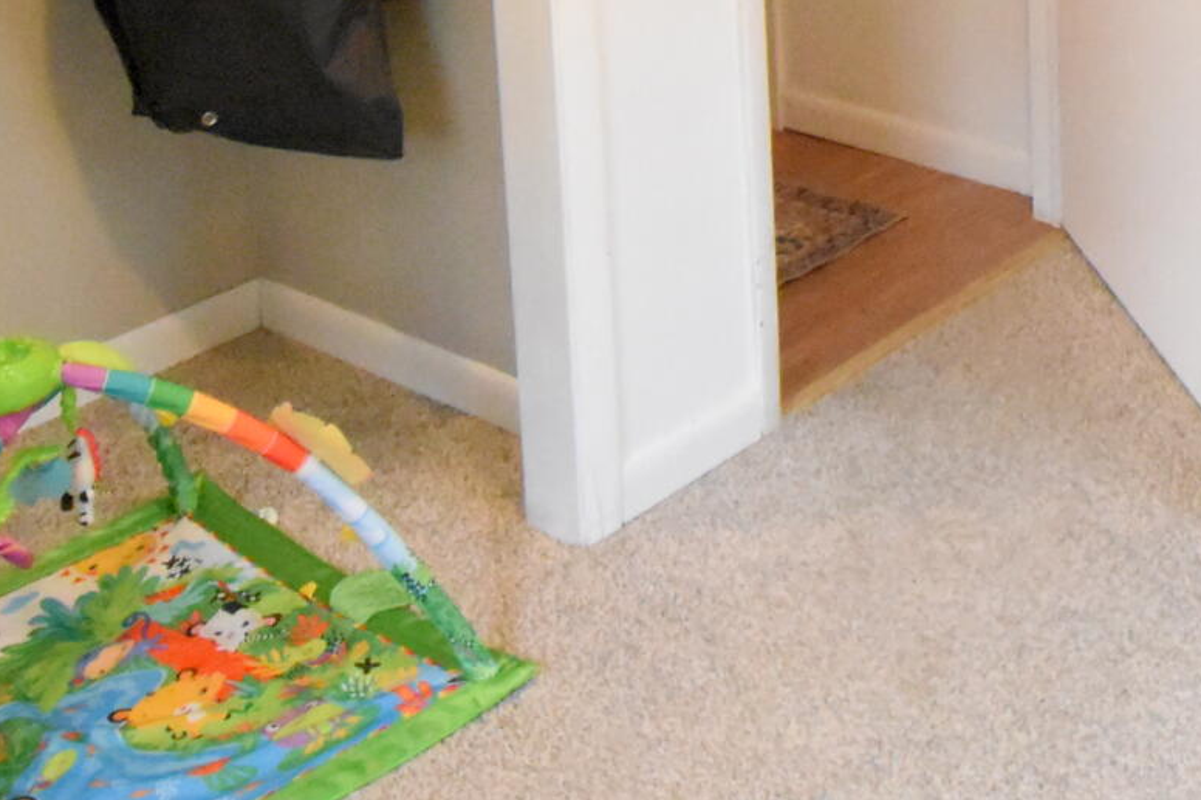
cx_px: 1227
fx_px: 1934
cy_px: -373
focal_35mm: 58
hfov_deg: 31.6
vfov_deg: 20.3
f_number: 4.5
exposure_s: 1/125
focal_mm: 10
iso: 6400
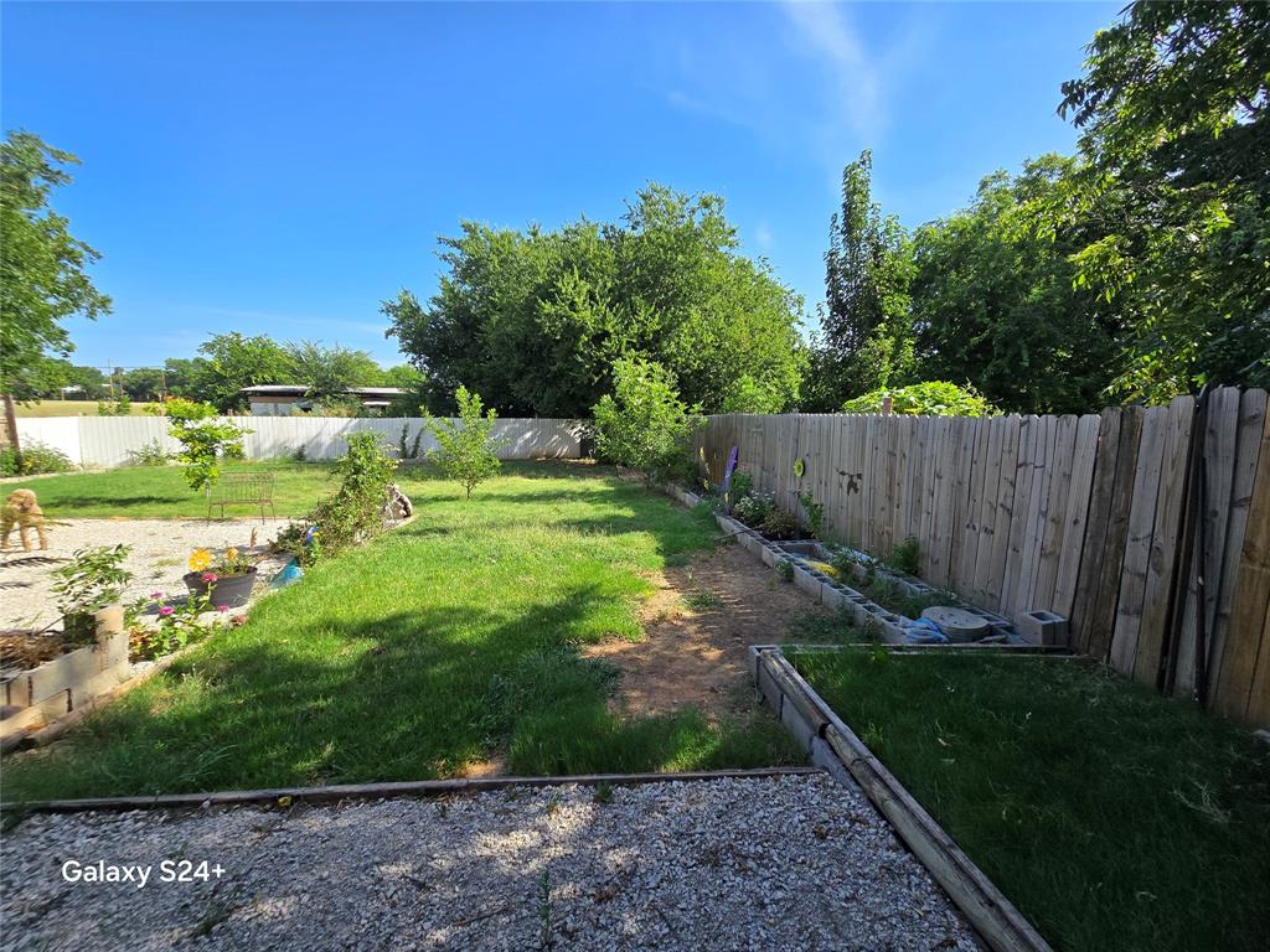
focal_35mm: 13
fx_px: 477
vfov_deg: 89.9
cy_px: 476
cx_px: 635
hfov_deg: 106.2
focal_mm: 2.2
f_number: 2.2
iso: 50
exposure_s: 1/1111
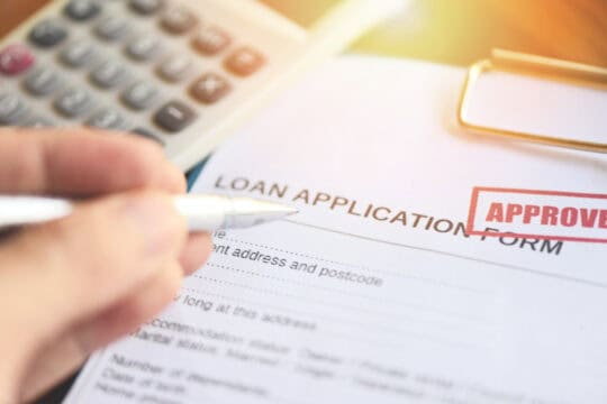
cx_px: 304
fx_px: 1770
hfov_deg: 19.5
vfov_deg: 13.0
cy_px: 202
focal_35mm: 105
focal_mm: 105
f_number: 3.2
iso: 400
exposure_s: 1/320
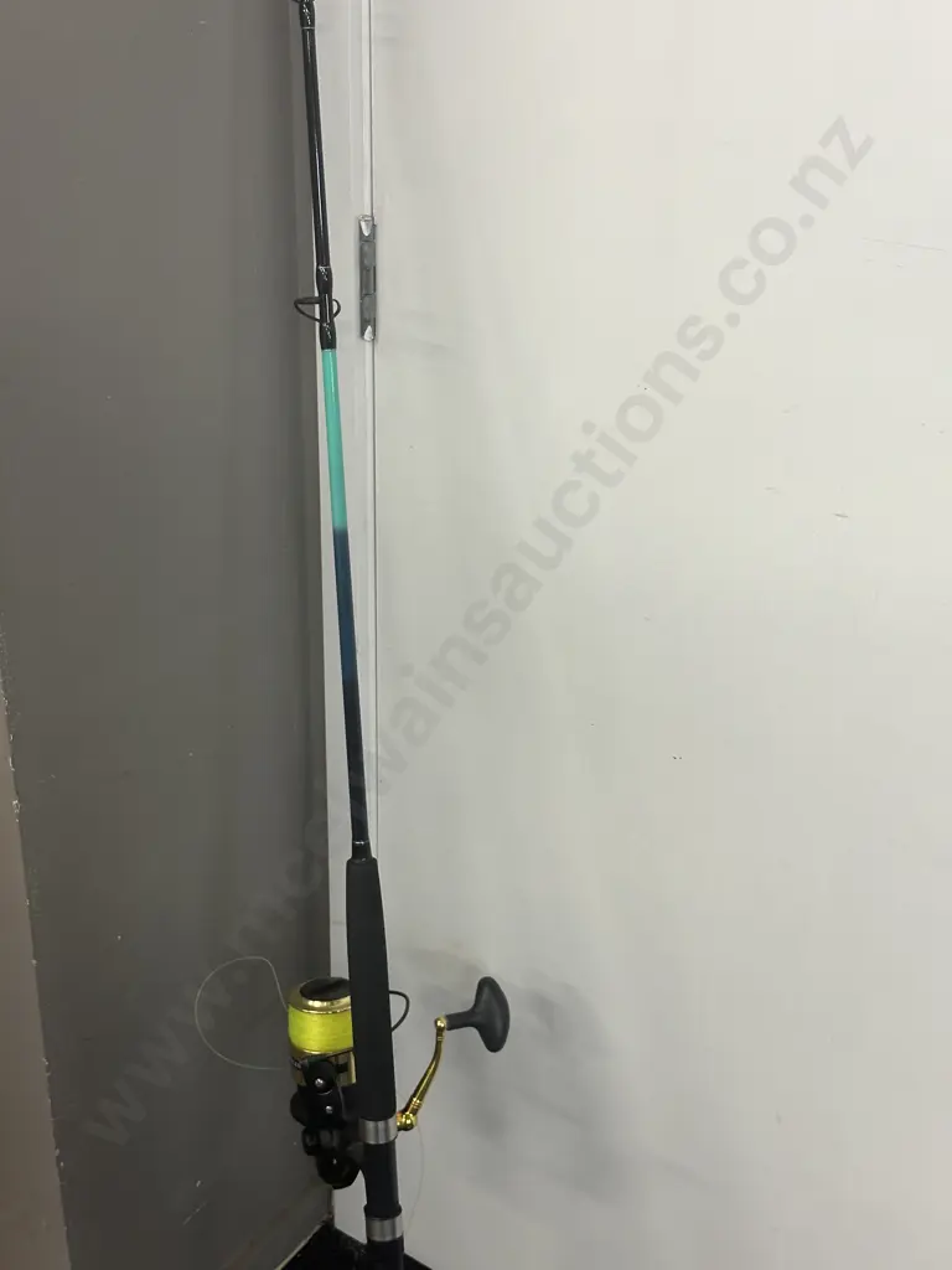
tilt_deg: -28.0
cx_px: 476
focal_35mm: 48
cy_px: 635
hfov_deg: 30.3
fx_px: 1760
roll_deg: -1.5
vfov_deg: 39.7
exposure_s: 1/50
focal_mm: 6.86
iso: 80
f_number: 1.78
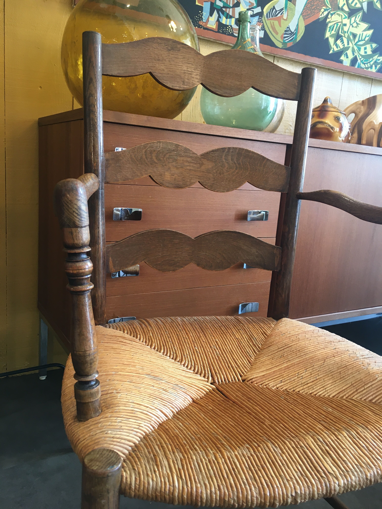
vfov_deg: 61.7
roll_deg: -5.4
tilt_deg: -11.0
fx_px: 427
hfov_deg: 48.2
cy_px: 254
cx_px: 191
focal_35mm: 29
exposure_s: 1/33
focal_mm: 4.15
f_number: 2.2
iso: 100
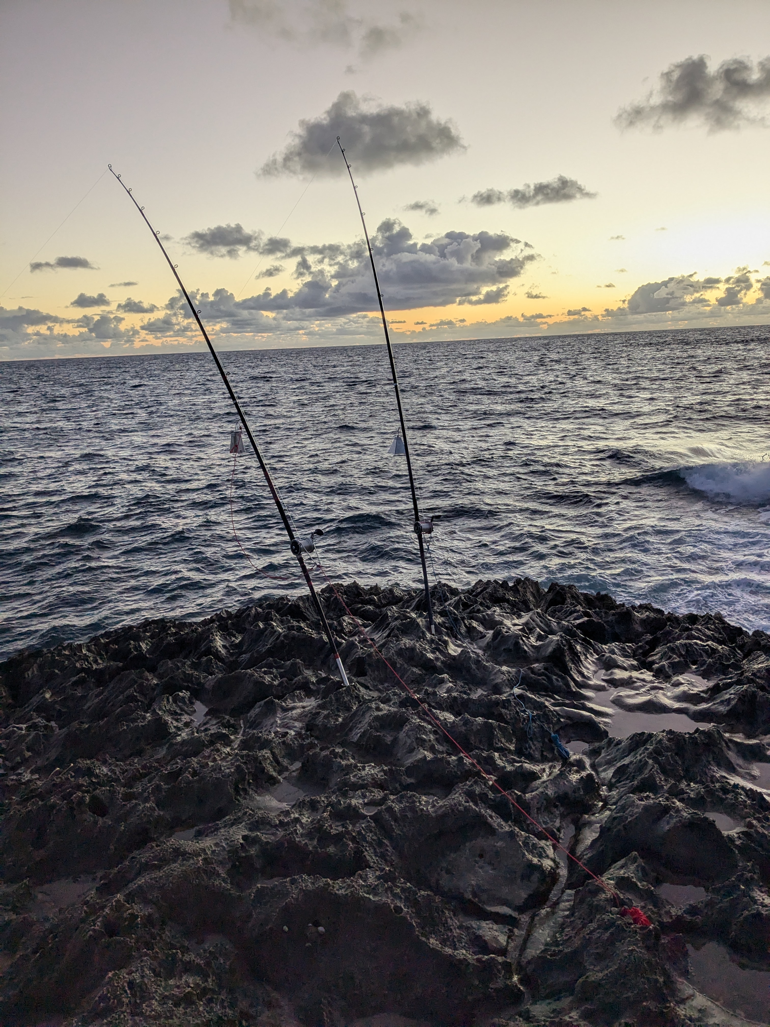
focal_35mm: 27
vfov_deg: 65.3
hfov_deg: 51.4
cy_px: 514
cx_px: 385
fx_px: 801
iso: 50
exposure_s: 1/120
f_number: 1.73
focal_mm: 4.38
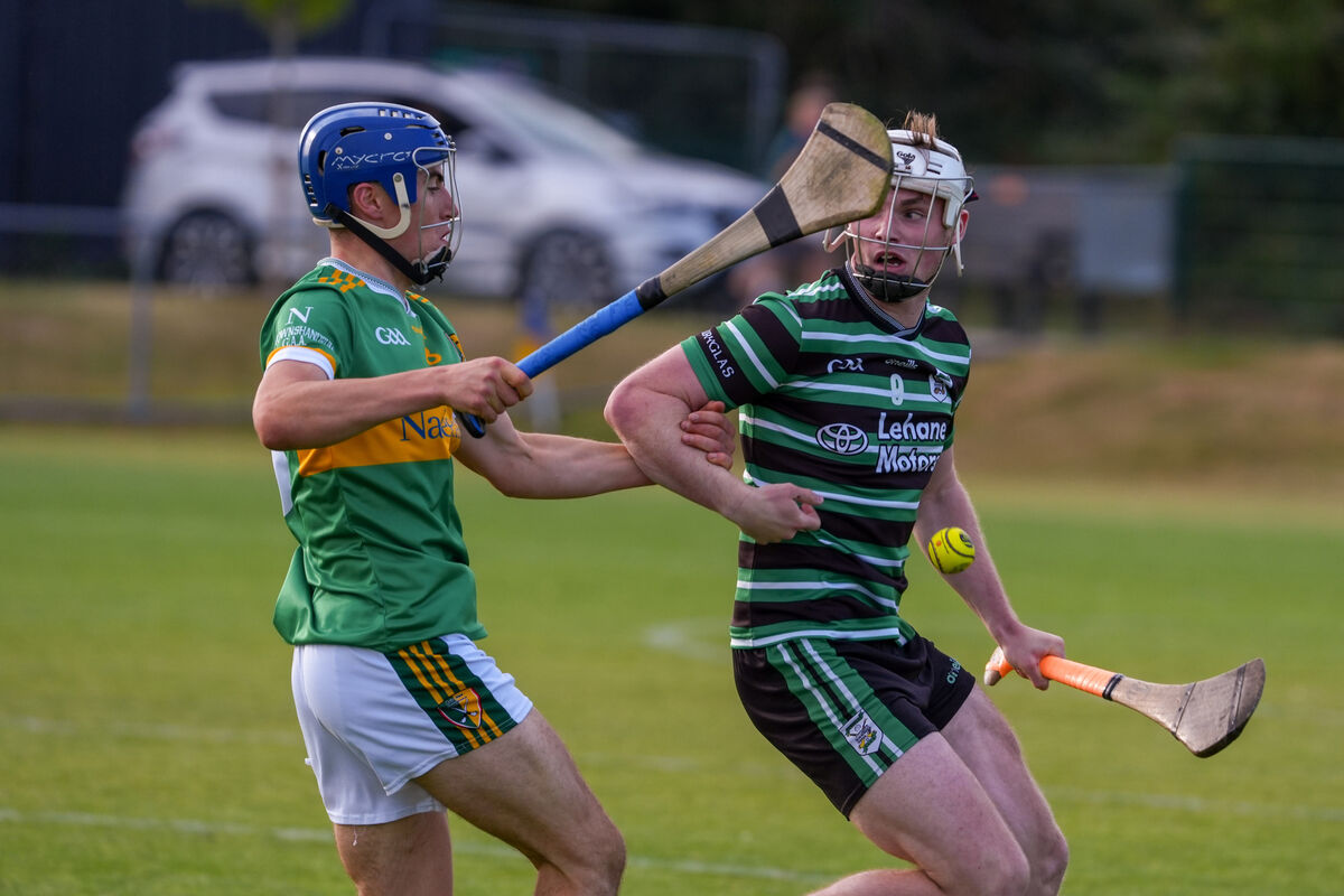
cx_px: 672
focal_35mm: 419
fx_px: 15641
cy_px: 448
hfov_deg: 4.9
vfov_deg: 3.3
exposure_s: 1/1000
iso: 500
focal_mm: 419
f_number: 6.3
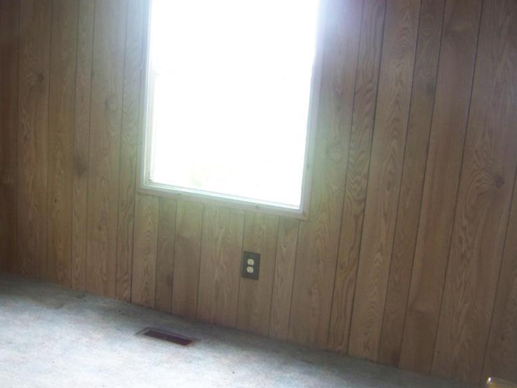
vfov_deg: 30.2
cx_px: 191
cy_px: 219
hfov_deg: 39.4
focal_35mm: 48
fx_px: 717
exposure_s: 1/30
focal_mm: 5.85
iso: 200
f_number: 2.8
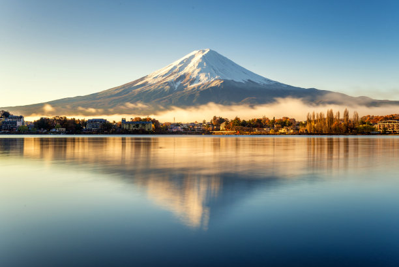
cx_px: 200
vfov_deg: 30.6
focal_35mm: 44
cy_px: 134
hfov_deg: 44.5
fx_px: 488
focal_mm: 44
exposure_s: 6
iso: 50
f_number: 11
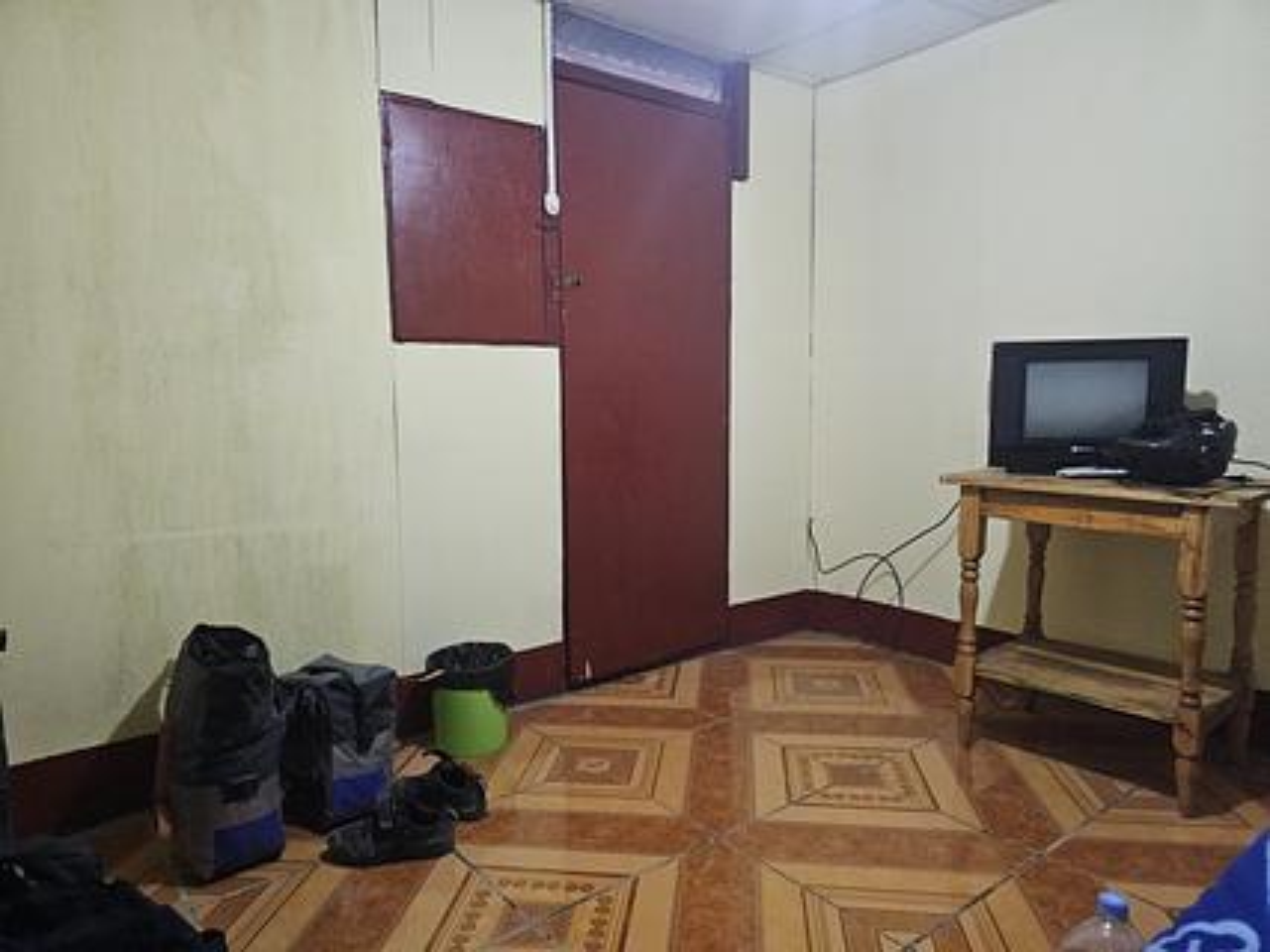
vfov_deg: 58.9
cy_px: 476
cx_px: 635
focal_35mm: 23
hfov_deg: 73.9
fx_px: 844
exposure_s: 1/30
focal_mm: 6.3
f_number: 1.7
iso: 640
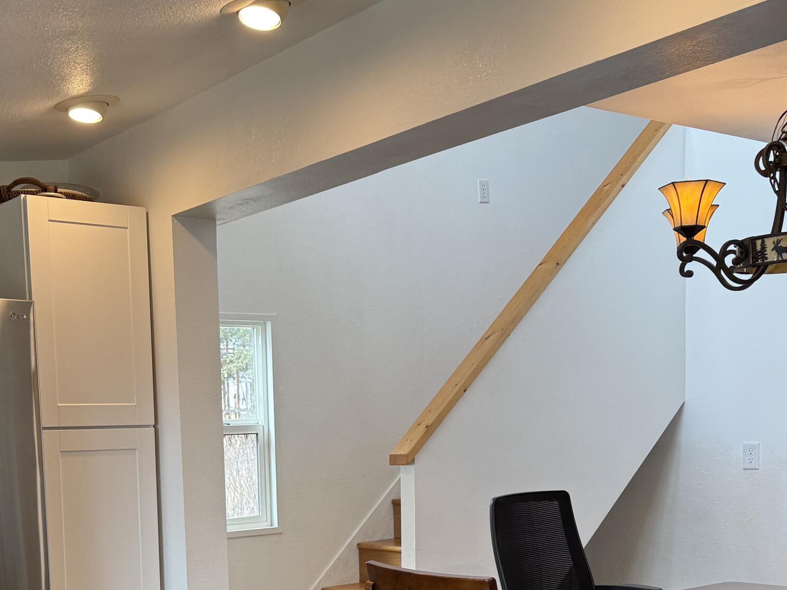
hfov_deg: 38.9
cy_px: 540
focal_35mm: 48
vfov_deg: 29.0
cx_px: 227
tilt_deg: -4.8
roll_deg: +2.4
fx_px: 1091
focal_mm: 6.76
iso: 100
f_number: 1.78
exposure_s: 1/120
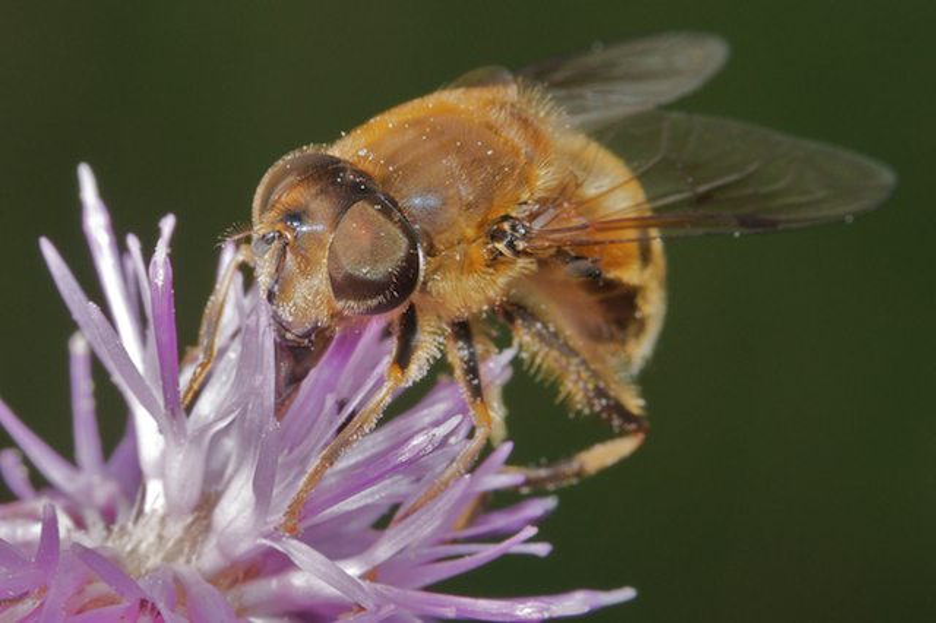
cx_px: 468
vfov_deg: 9.1
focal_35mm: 150
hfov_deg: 13.7
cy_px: 312
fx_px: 3898
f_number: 16
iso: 400
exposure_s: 1/200
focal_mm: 100
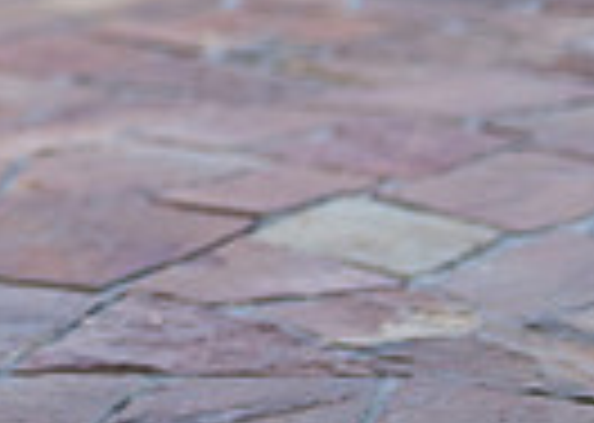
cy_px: -338
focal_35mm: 257
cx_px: -507
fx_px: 4331
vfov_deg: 5.5
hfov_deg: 7.6
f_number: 1.2
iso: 250
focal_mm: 50
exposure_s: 1/1000
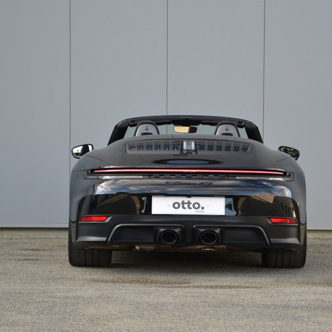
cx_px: 189
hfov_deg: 12.1
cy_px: 167
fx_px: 1570
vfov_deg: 12.1
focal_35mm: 145
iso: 250
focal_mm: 75
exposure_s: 1/125
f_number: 5.6
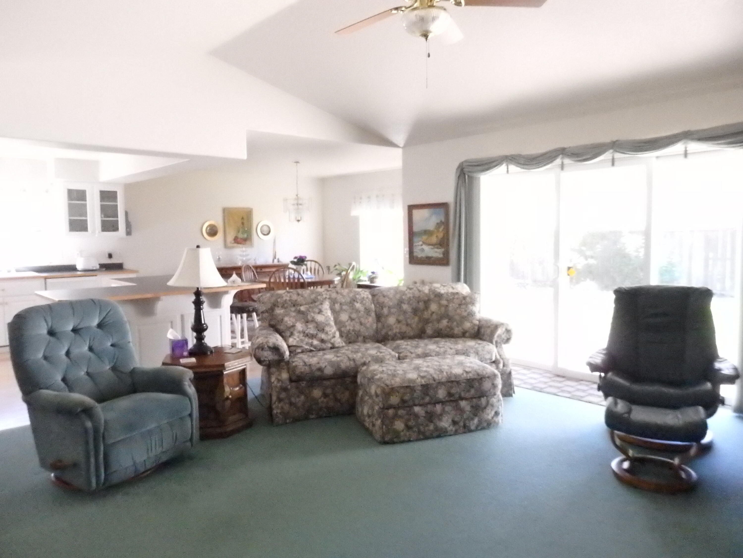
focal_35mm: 25
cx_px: 372
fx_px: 537
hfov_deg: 69.4
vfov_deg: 54.9
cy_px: 279
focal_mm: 4.5
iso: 3200
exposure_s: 1/320
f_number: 3
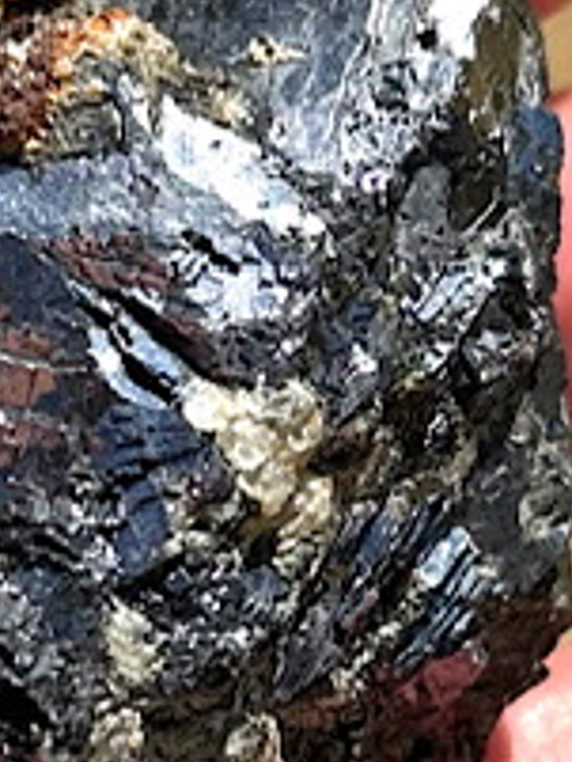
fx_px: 1210
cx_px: 13
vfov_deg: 34.9
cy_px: 364
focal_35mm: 55
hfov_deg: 25.4
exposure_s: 1/5882
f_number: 1.5
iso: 50
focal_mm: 5.7
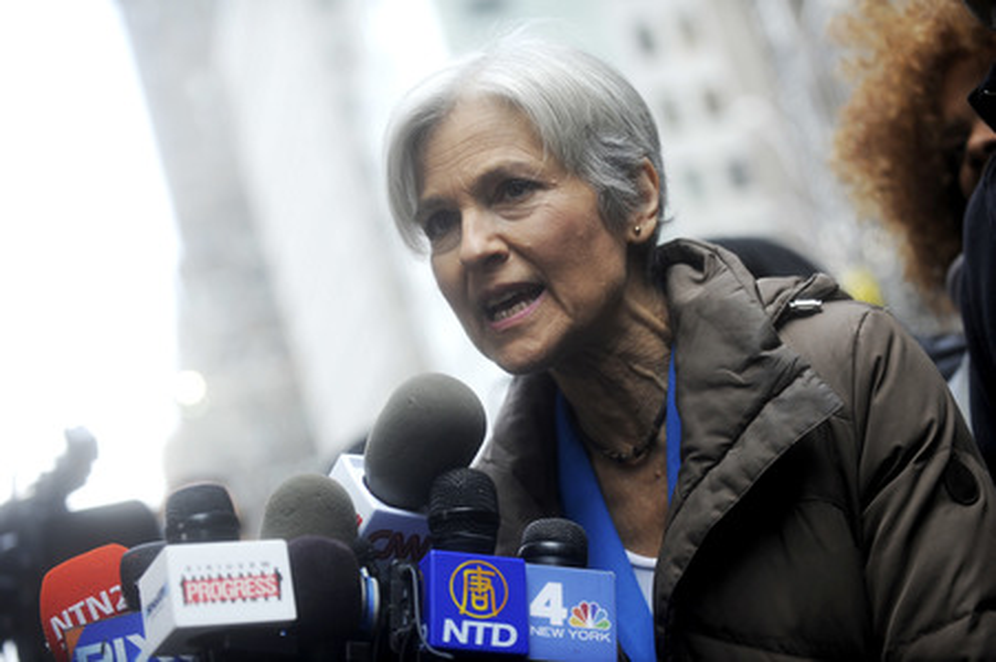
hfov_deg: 28.9
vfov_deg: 19.4
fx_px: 1935
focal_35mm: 70
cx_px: 498
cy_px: 331
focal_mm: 70
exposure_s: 1/1000
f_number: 3.5
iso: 800
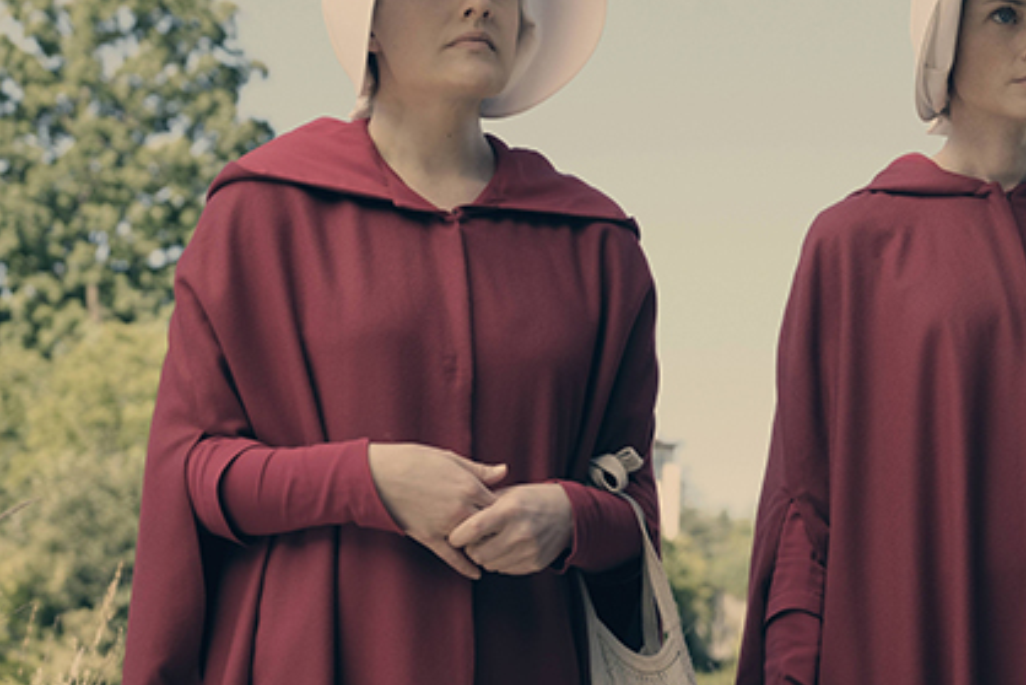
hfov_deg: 19.6
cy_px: 323
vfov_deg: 13.2
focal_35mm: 104
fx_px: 2965
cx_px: 680
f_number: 4
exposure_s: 1/400
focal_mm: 50
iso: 400
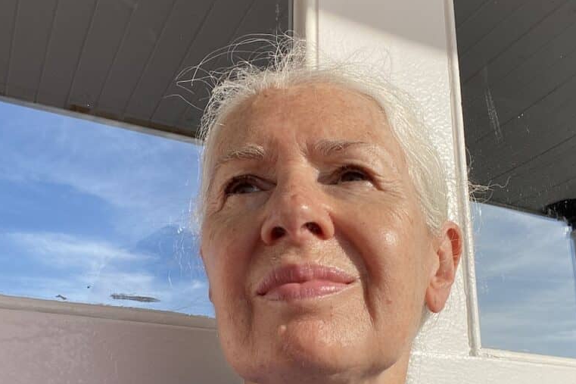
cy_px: 252
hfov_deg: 46.4
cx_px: 288
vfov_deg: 31.7
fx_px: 672
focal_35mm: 42
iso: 25
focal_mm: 2.71
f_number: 2.2
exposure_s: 1/1383
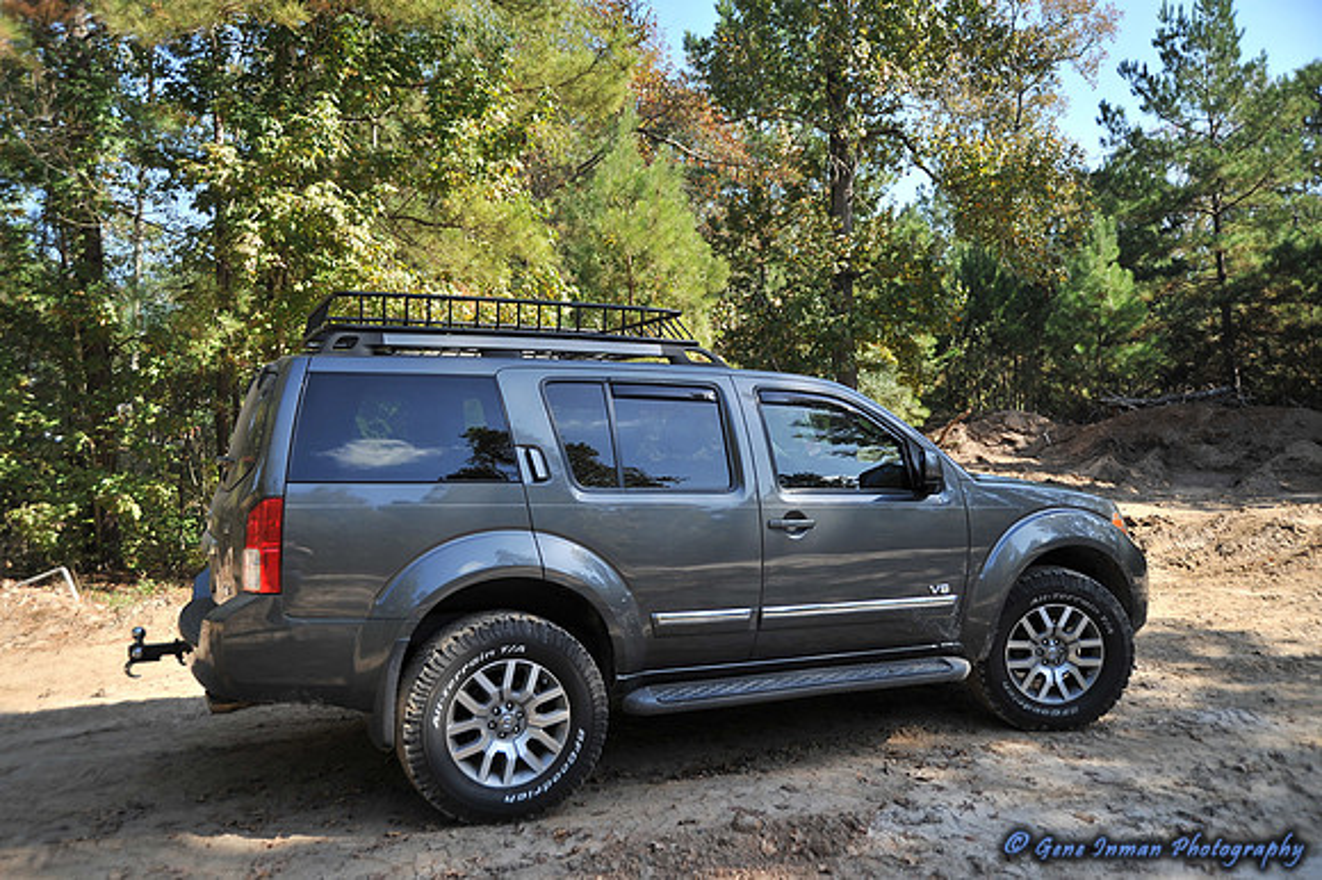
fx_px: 1174
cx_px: 661
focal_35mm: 32
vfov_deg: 41.1
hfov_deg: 58.7
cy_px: 440
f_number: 5.6
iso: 200
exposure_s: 1/500
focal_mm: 32
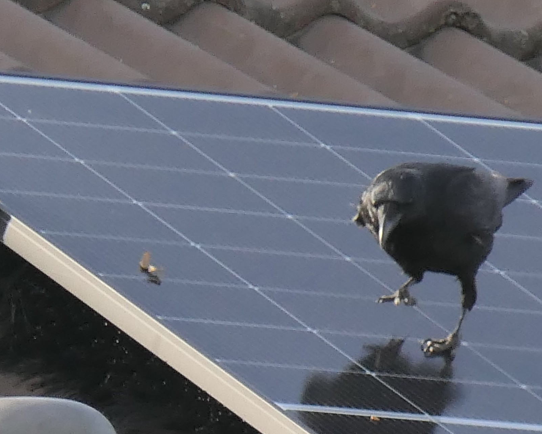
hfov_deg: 2.1
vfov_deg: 1.7
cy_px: 217
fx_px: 14968
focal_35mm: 933
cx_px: 293
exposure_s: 1/800
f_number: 4.5
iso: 400
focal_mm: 176
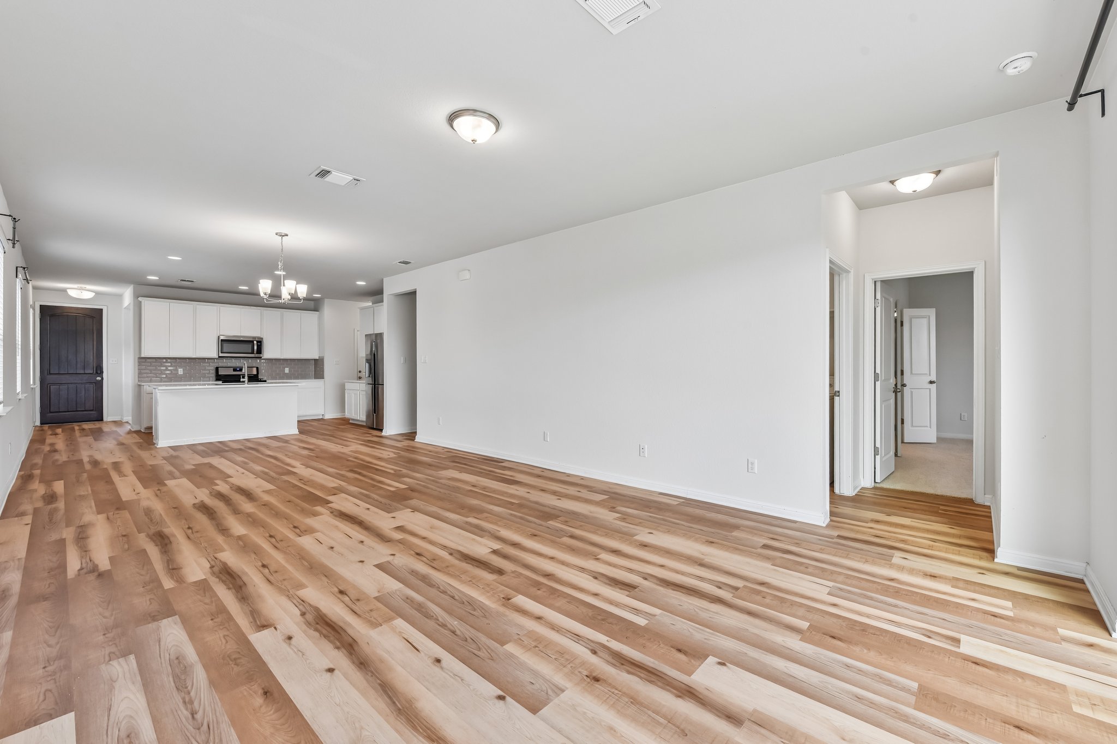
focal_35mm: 14
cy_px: 372
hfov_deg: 104.3
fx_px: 434
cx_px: 558
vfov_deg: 81.2
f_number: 8
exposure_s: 1/15
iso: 140
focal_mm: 14
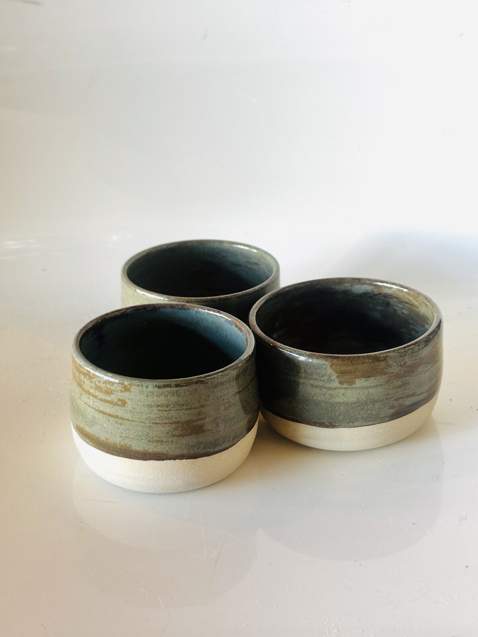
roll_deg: +1.4
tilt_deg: -27.1
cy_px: 318
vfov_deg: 39.7
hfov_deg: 30.3
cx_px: 239
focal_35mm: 48
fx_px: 884
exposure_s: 1/50
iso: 50
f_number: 1.78
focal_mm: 6.76
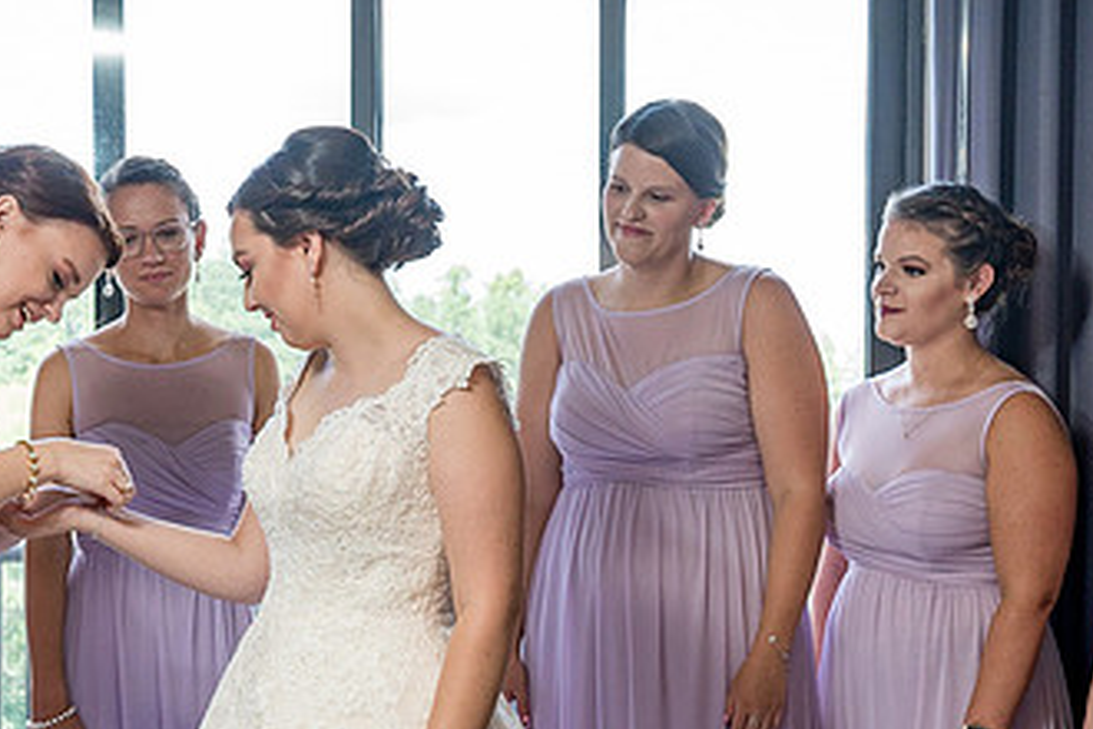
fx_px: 2550
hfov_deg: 24.2
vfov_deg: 16.2
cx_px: 438
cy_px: 507
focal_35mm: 84
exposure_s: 1/200
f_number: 5.6
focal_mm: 43
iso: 1000
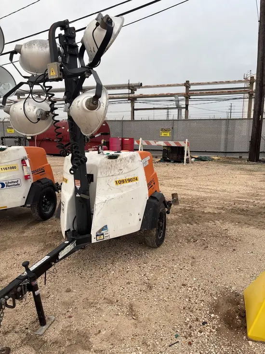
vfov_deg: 67.3
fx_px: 265
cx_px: 132
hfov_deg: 53.1
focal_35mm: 26
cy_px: 177
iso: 40
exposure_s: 1/158
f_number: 1.6
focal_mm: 5.96
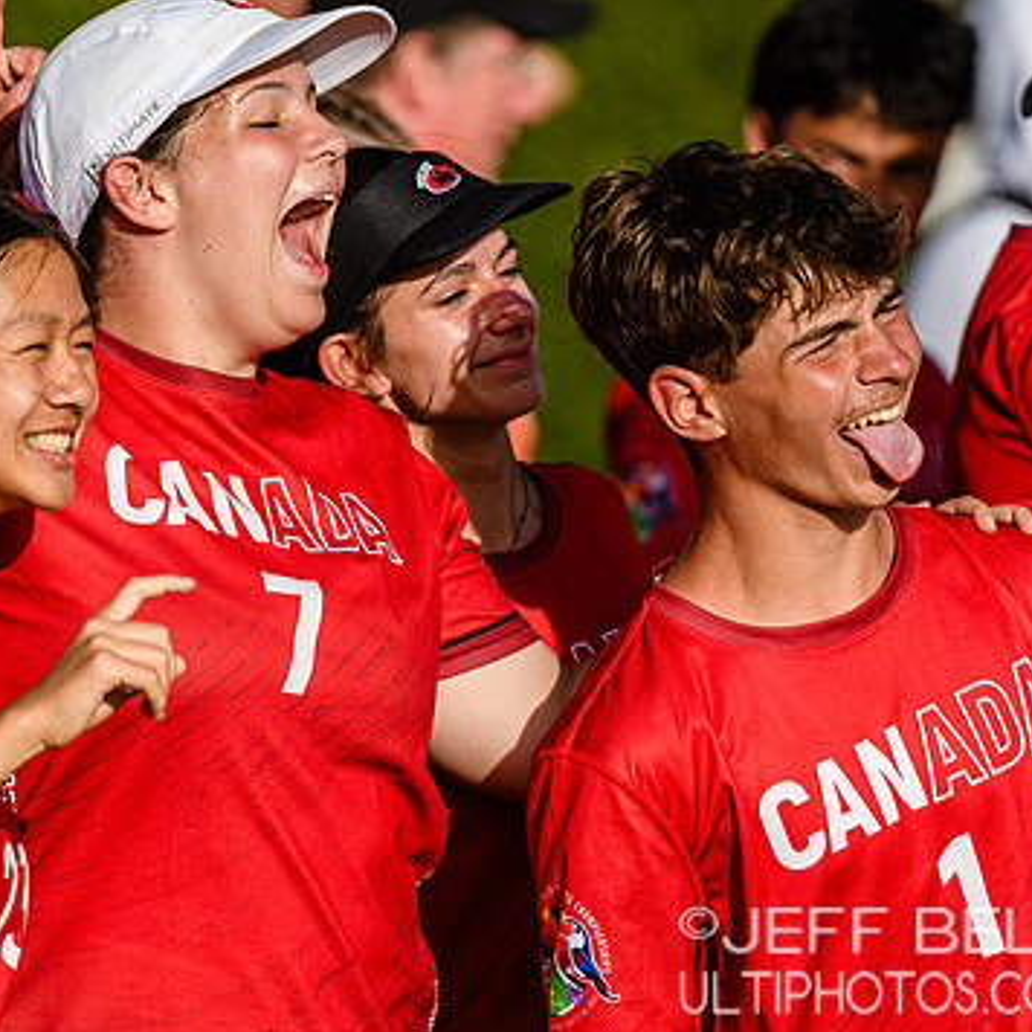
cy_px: 488
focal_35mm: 415
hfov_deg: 4.2
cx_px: 487
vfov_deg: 4.2
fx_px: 13998
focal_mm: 200
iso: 100
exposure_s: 1/1250
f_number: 3.2
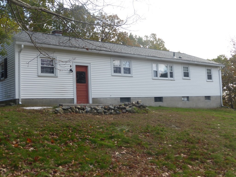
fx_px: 266
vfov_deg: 36.8
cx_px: 118
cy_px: 88
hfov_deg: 47.9
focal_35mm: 39
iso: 100
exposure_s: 1/160
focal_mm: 6.9
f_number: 3.9
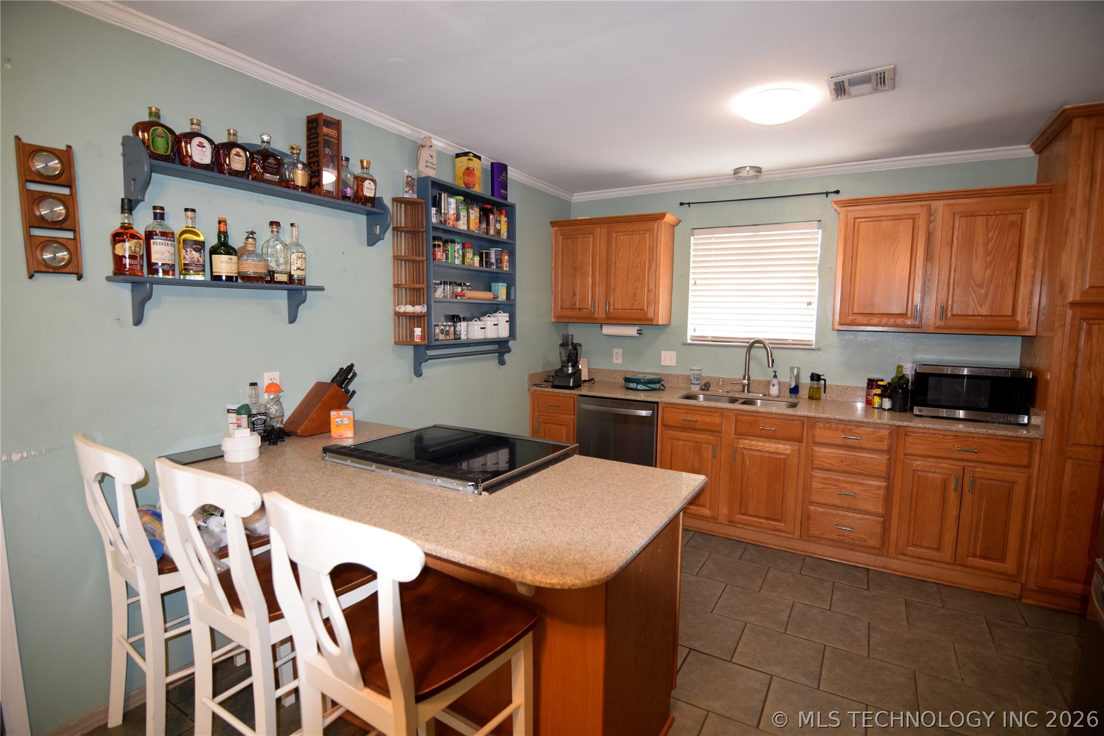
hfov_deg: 95.0
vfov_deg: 72.0
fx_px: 506
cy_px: 368
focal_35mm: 16
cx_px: 552
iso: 800
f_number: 3.3
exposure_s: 1/60
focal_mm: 11
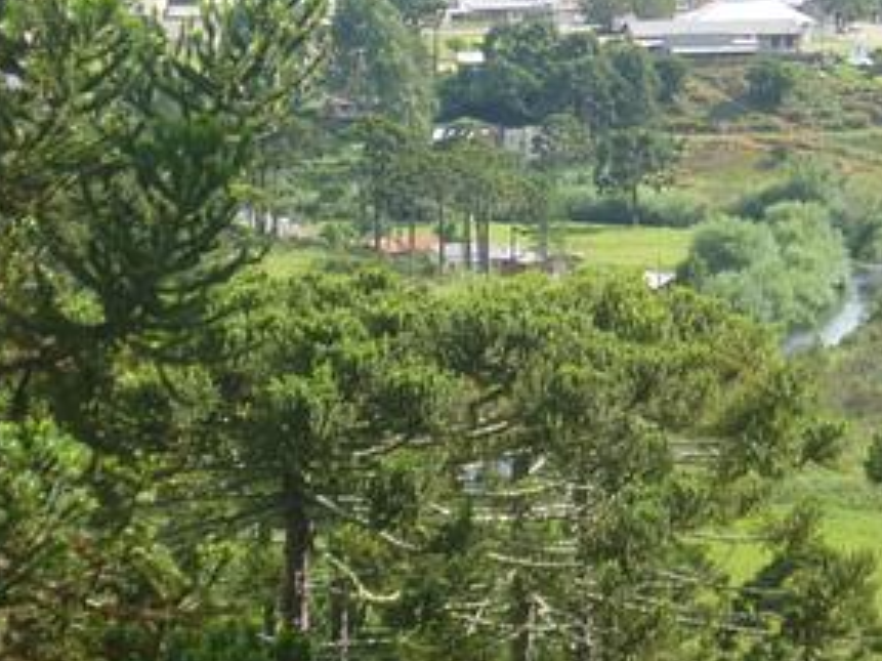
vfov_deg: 9.9
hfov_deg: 13.2
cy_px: 224
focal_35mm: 149
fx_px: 3795
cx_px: 613
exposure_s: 1/125
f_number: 5.7
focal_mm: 18
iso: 125
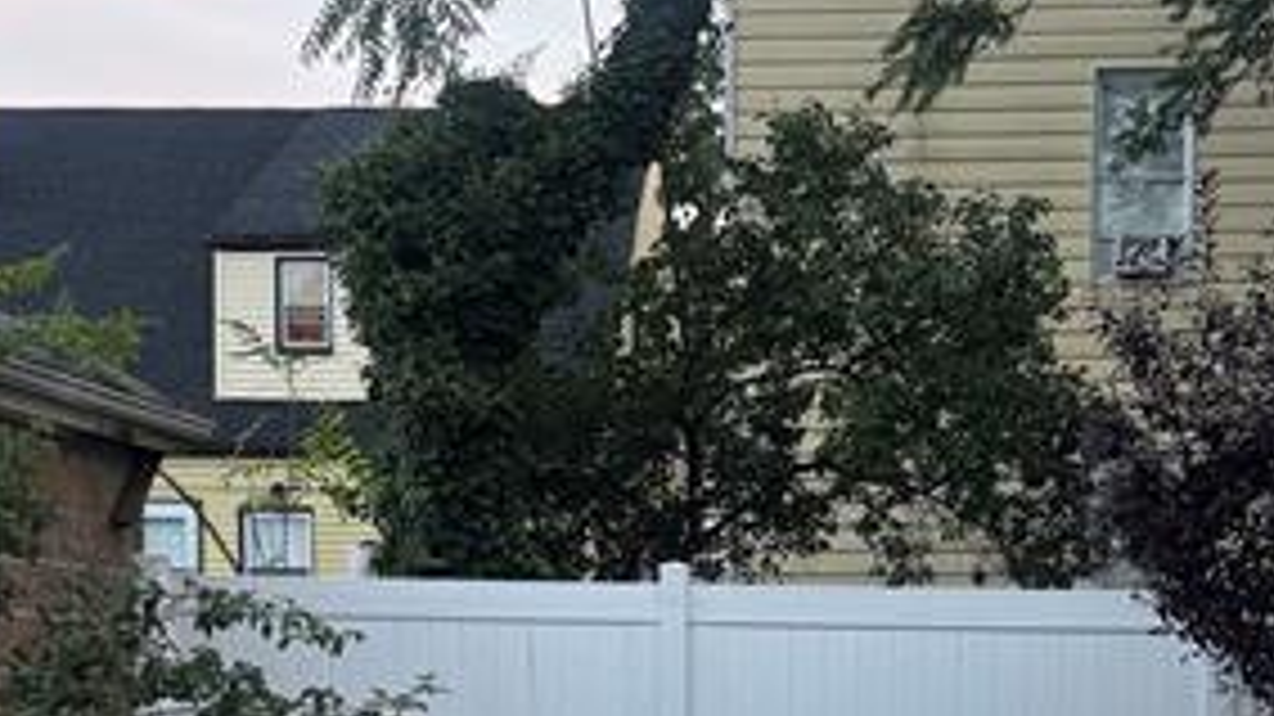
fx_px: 2398
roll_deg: +0.1
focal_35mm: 71
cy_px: 811
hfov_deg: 29.6
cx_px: 824
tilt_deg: -2.2
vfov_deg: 16.4
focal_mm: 6.76
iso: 200
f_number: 1.78
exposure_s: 1/101
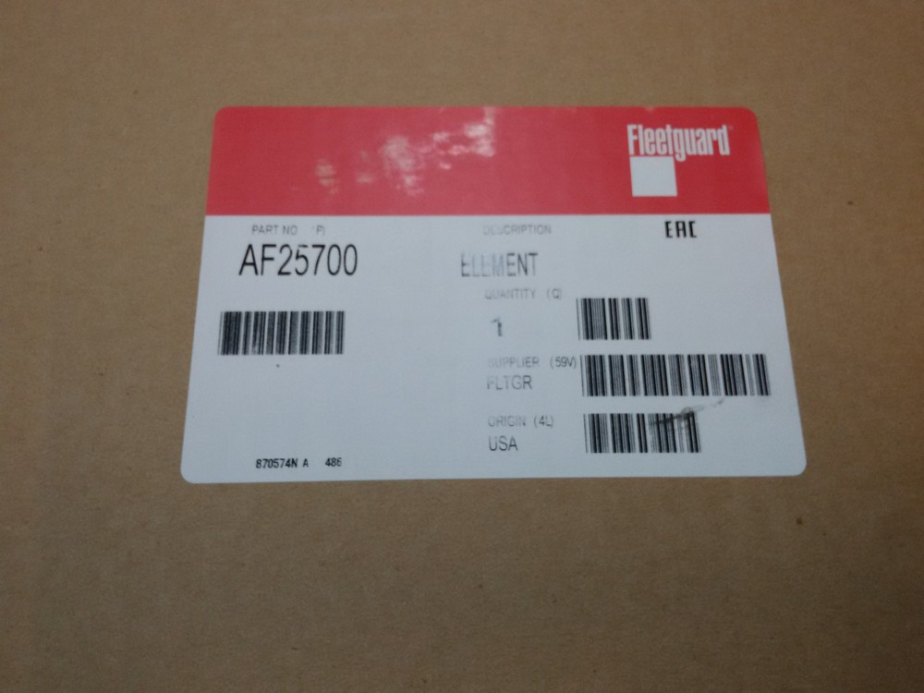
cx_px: 462
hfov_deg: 58.4
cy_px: 346
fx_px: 827
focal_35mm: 31
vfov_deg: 45.4
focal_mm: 2.93
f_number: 2.4
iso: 125
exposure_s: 1/33
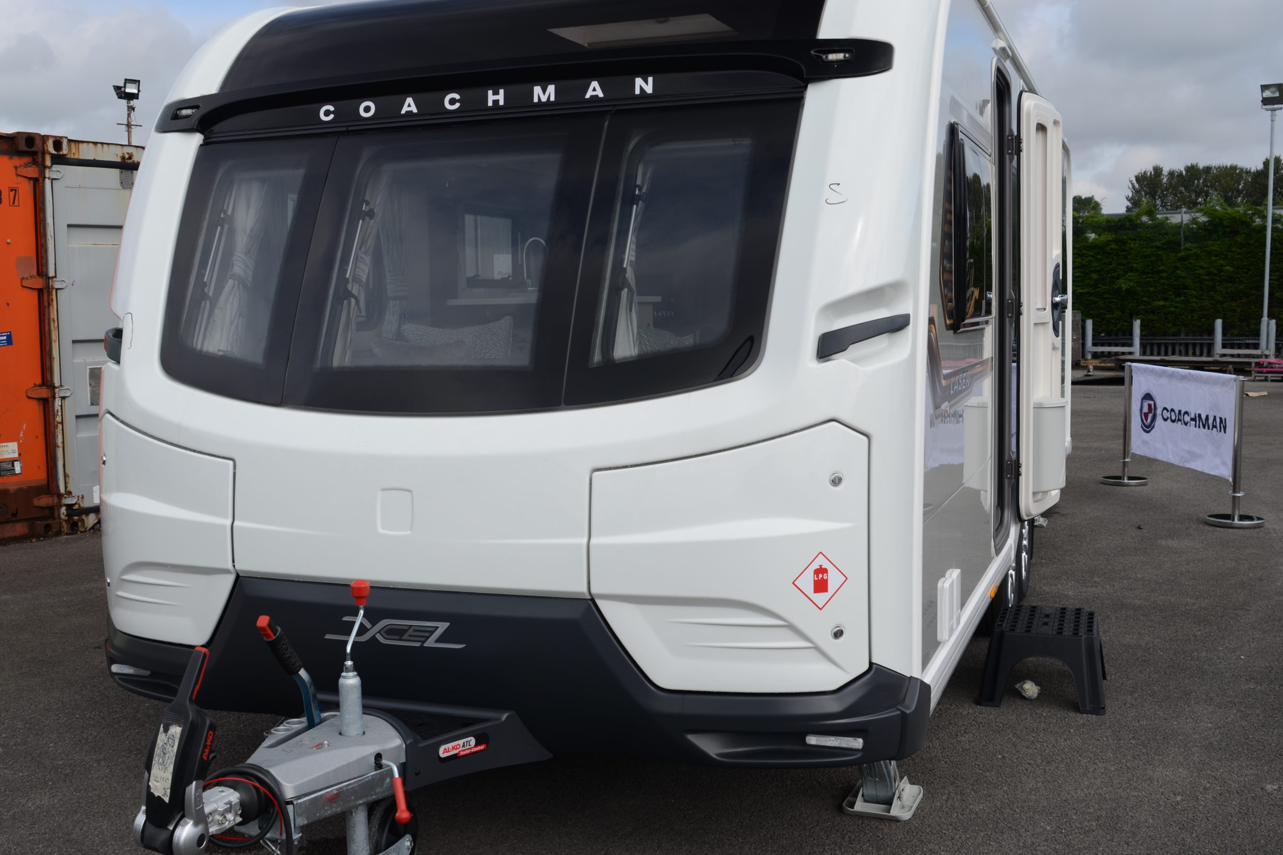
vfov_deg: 35.9
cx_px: 632
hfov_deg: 51.9
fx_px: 1318
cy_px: 430
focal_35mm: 37
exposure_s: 1/125
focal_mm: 24
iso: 100
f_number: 6.3
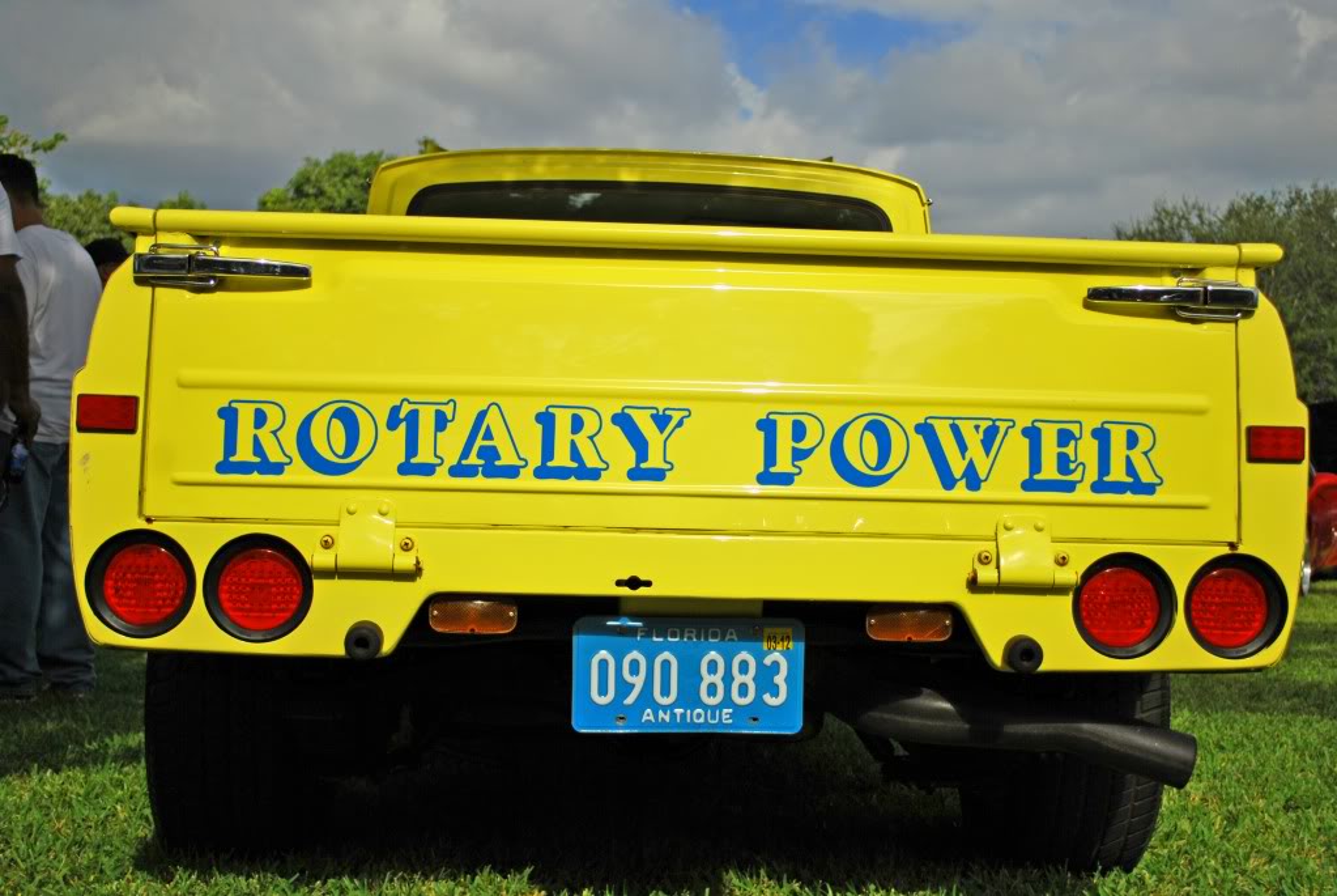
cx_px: 668
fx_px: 1897
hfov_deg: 38.8
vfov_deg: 26.6
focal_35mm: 51
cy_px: 448
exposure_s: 1/2000
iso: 100
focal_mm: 34
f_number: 5
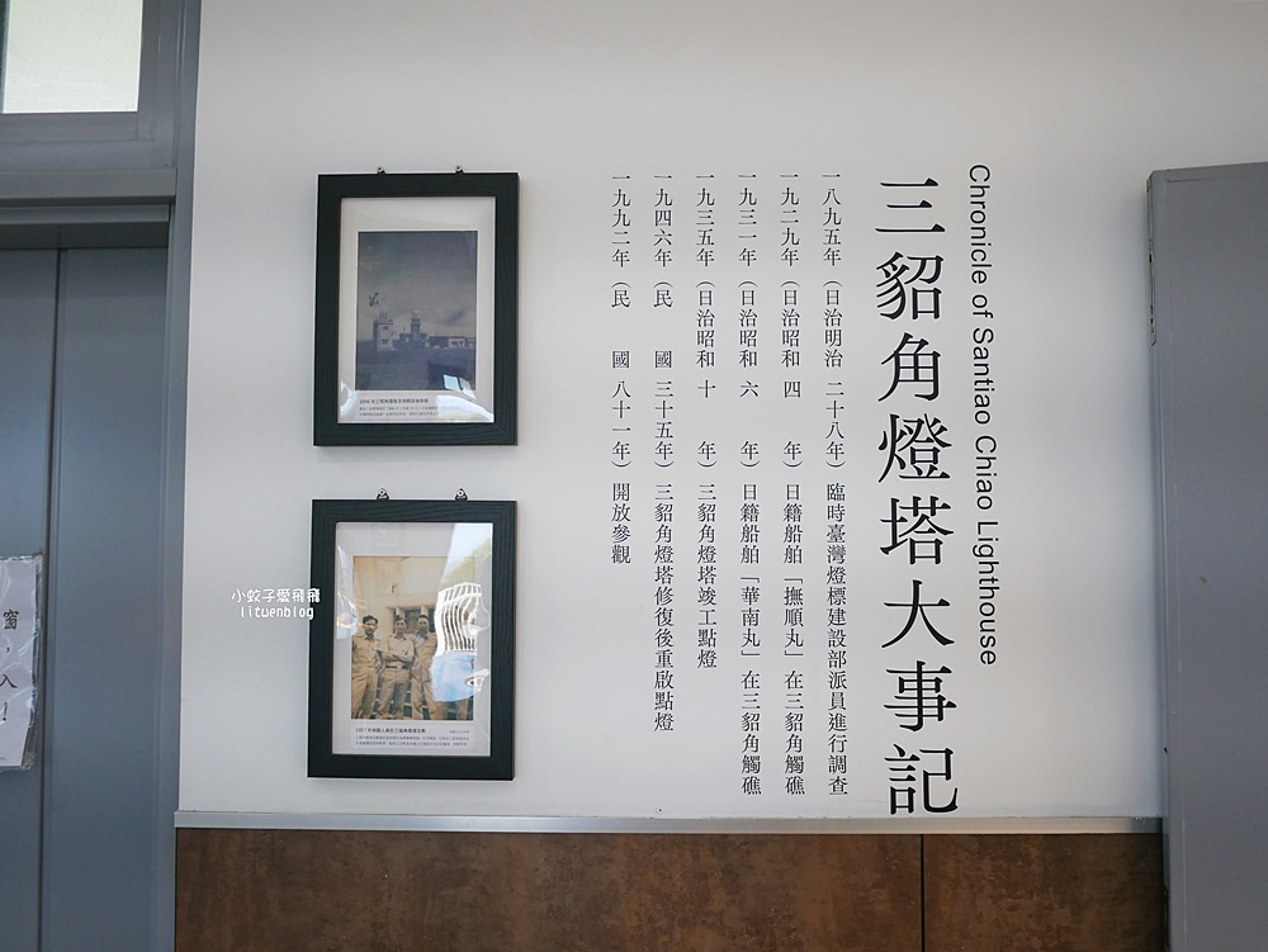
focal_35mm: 28
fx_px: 1026
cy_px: 476
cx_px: 634
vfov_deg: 49.8
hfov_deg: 63.4
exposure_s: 1/250
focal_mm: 14
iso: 200
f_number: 2.5
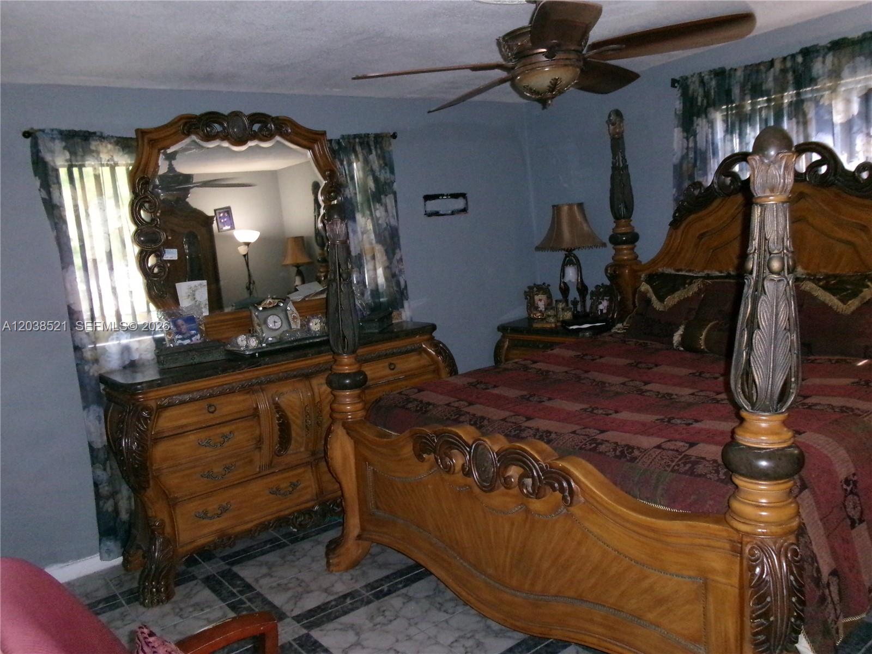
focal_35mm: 28
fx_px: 705
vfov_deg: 49.7
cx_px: 436
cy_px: 327
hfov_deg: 63.4
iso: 800
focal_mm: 5.1
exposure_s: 1/34
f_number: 3.9
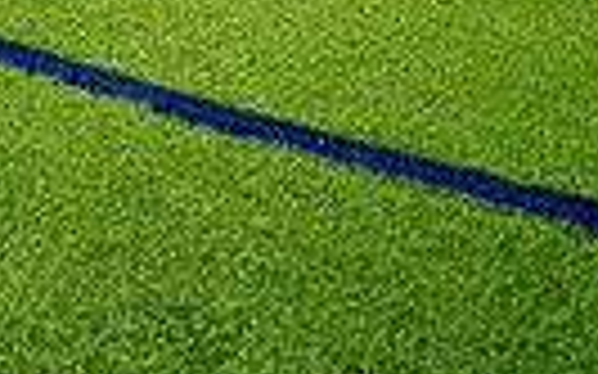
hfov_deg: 27.7
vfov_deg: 13.2
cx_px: -27
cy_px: -563
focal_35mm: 69
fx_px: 1124
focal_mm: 20
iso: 100
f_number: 6.3
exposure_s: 1/250
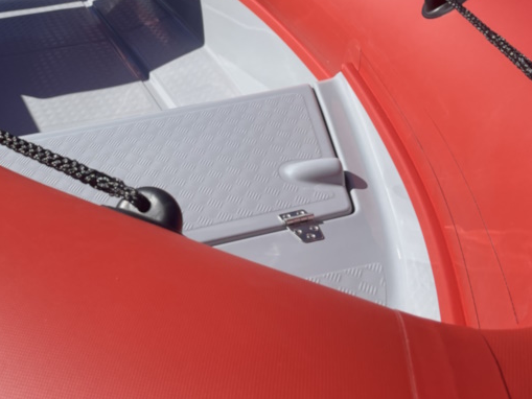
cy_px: 104
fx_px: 707
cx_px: 66
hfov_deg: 38.7
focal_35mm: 46
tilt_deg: -30.8
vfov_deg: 31.0
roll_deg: +0.6
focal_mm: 4.2
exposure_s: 1/4651
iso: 32
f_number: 1.6
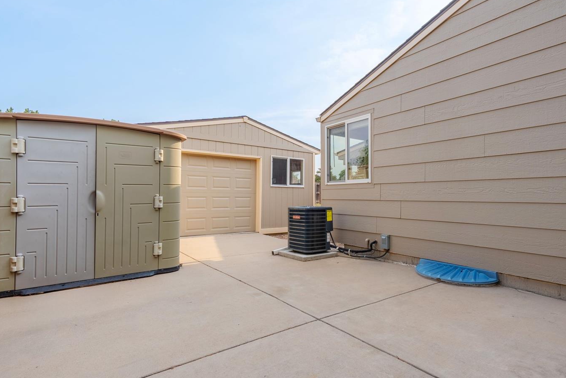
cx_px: 307
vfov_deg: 64.5
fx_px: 299
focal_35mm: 19
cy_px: 185
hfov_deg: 86.7
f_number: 8
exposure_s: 1/3200
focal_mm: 16
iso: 125
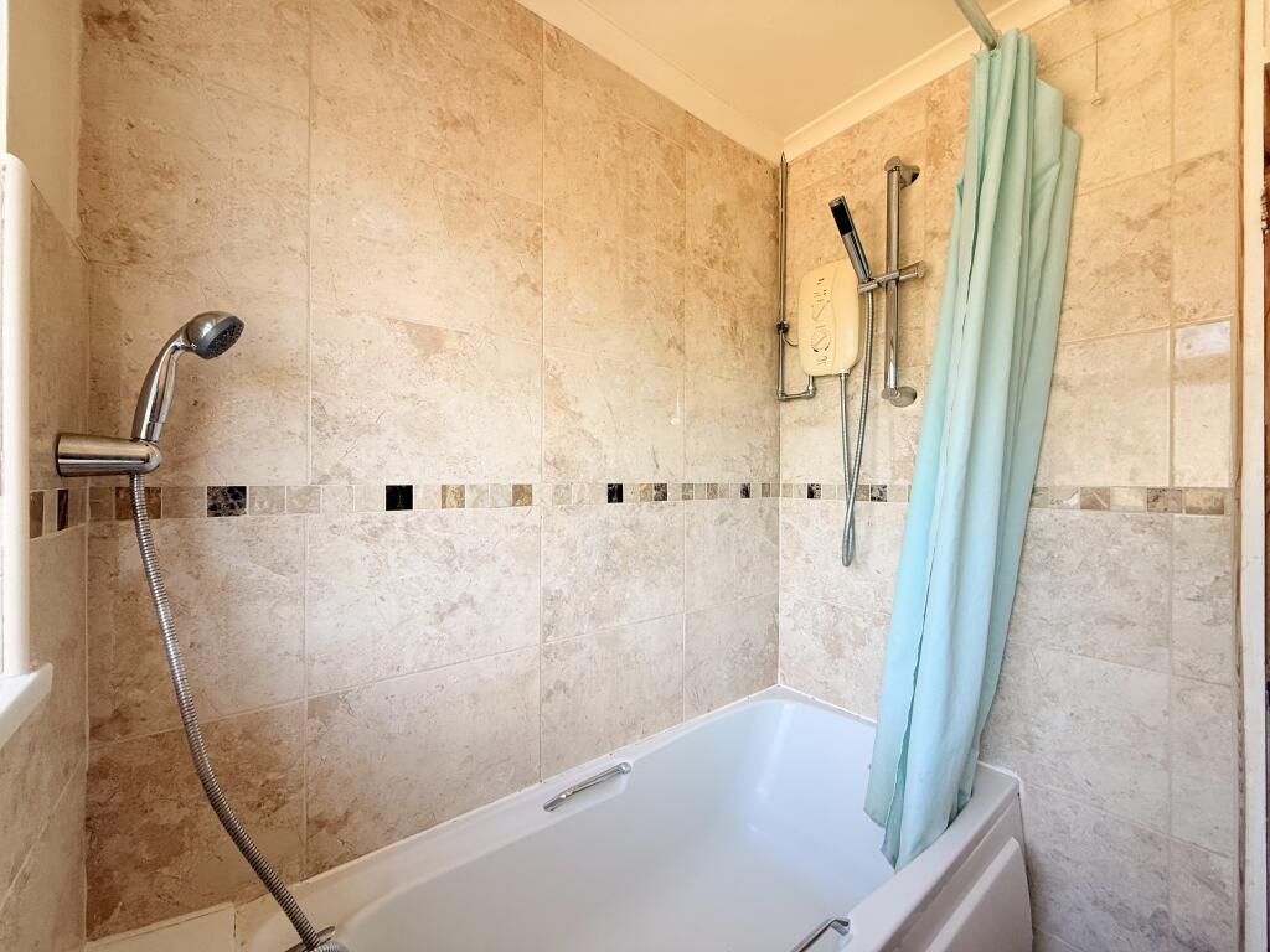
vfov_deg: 85.7
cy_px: 476
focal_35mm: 14
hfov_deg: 102.1
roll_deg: -0.1
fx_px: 514
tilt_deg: +1.4
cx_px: 635
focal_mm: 2.22
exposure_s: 1/99
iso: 80
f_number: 2.2
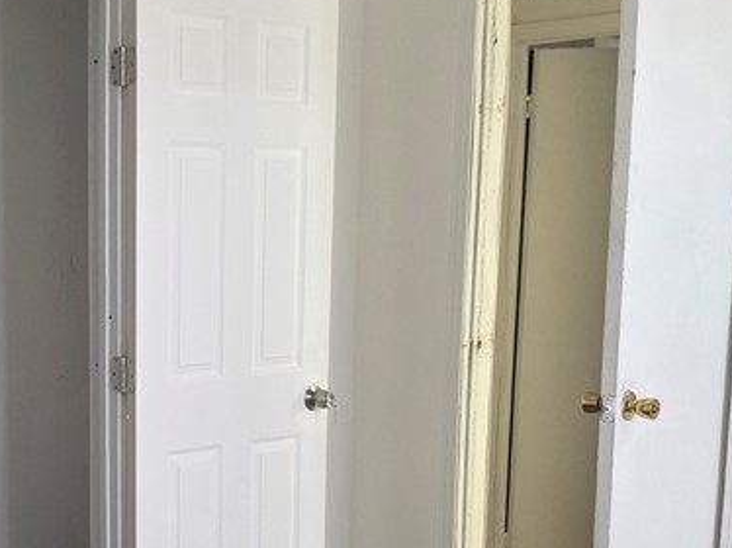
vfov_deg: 22.9
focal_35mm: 63
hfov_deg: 29.3
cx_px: 53
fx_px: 1331
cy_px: 440
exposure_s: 1/120
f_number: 1.7
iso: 320
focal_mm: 6.3
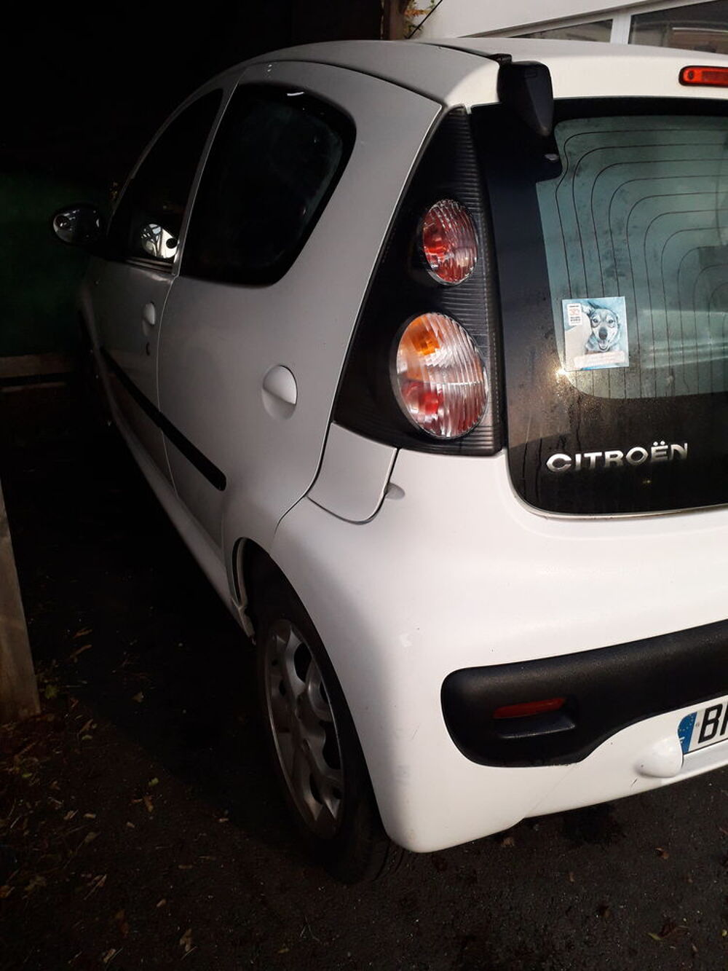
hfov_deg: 51.4
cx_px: 364
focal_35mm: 27
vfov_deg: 65.3
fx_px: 757
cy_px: 486
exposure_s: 1/33
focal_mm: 3.6
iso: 160
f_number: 1.9
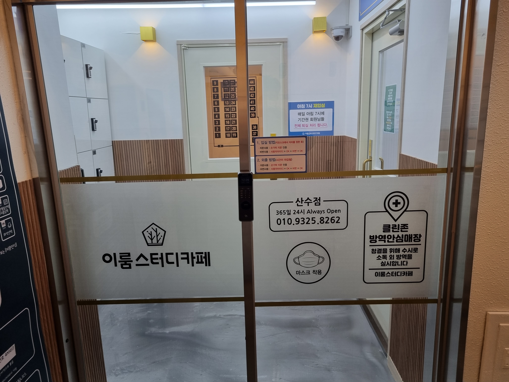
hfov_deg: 67.3
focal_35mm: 26
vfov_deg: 53.1
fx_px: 382
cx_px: 254
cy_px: 191
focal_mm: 5.4
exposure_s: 1/192
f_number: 1.8
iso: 50
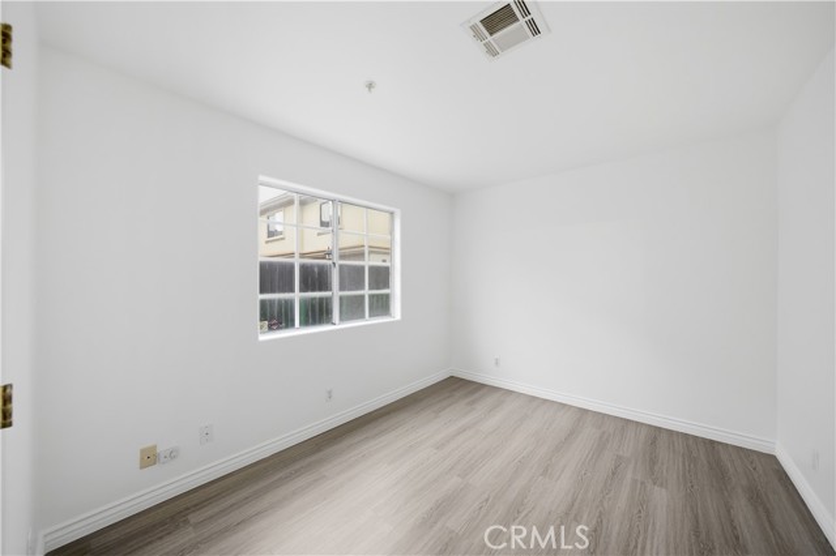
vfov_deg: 89.9
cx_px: 418
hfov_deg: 112.6
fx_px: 279
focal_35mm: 12
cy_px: 278
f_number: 4.5
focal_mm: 12
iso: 800
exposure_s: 1/125
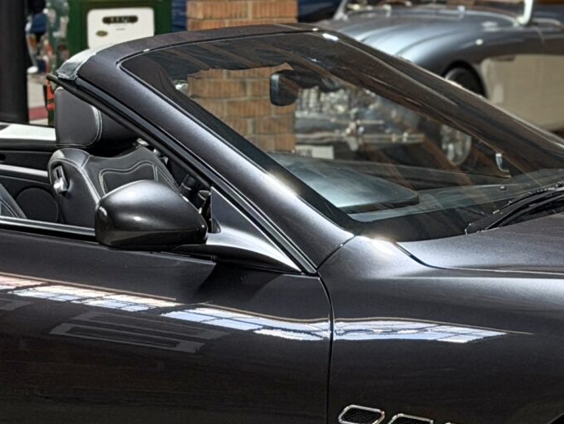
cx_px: 280
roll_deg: +0.5
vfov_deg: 8.3
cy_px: 185
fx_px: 2917
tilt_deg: -6.4
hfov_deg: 11.0
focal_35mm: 179
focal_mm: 6.76
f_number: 1.78
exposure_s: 1/33
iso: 200
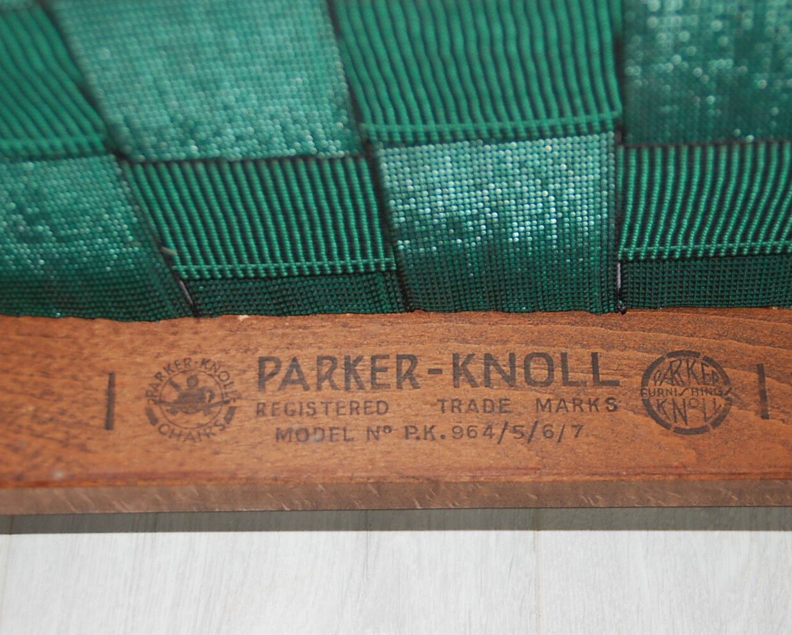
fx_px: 1993
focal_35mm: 85
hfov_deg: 22.5
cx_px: 434
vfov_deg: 18.1
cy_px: 317
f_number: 4.8
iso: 400
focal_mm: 50
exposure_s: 1/60
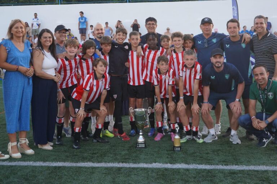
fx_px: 269
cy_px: 92
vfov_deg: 37.9
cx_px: 138
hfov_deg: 54.4
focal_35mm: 35
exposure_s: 1/160
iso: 320
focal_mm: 35
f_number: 4
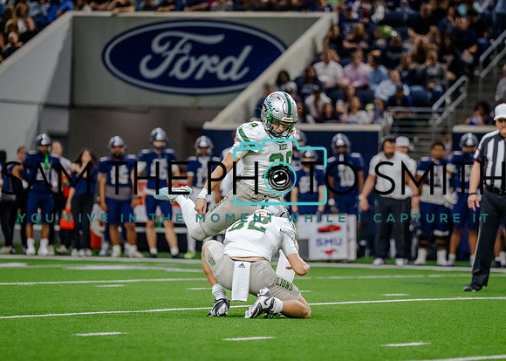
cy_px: 173
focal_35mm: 279
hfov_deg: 7.2
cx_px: 257
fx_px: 4010
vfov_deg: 5.2
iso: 3200
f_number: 2.8
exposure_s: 1/1250
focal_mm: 175
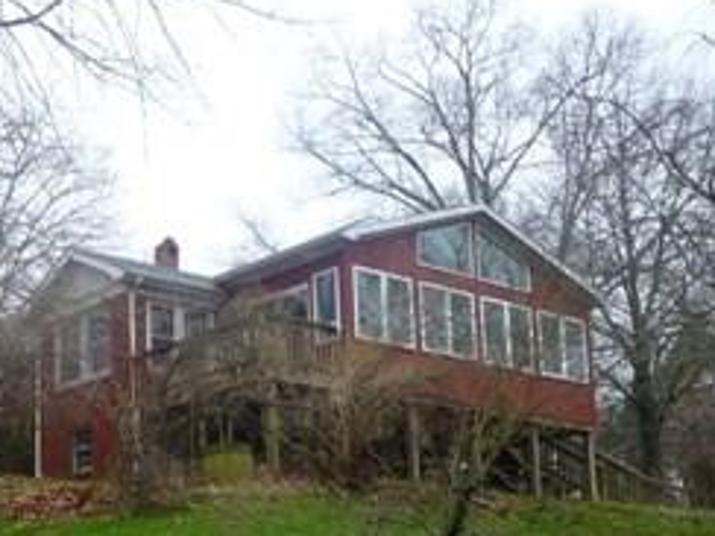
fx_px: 1363
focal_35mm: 66
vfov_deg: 22.0
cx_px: 73
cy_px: 431
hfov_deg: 28.3
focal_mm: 4.7
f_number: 3.3
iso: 100
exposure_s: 1/40
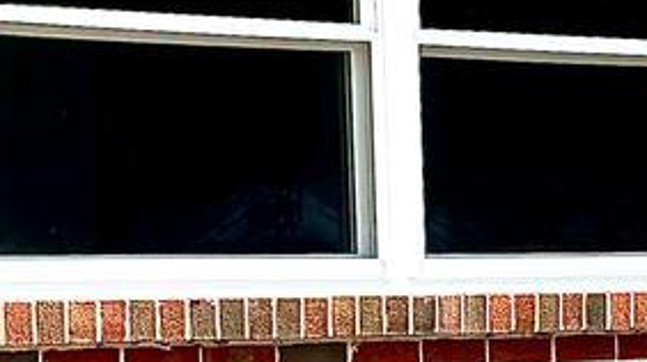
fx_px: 3531
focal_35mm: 206
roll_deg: +1.9
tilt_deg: -3.4
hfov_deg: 10.4
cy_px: 461
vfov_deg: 5.8
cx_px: 672
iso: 50
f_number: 1.6
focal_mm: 5.96
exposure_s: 1/2193
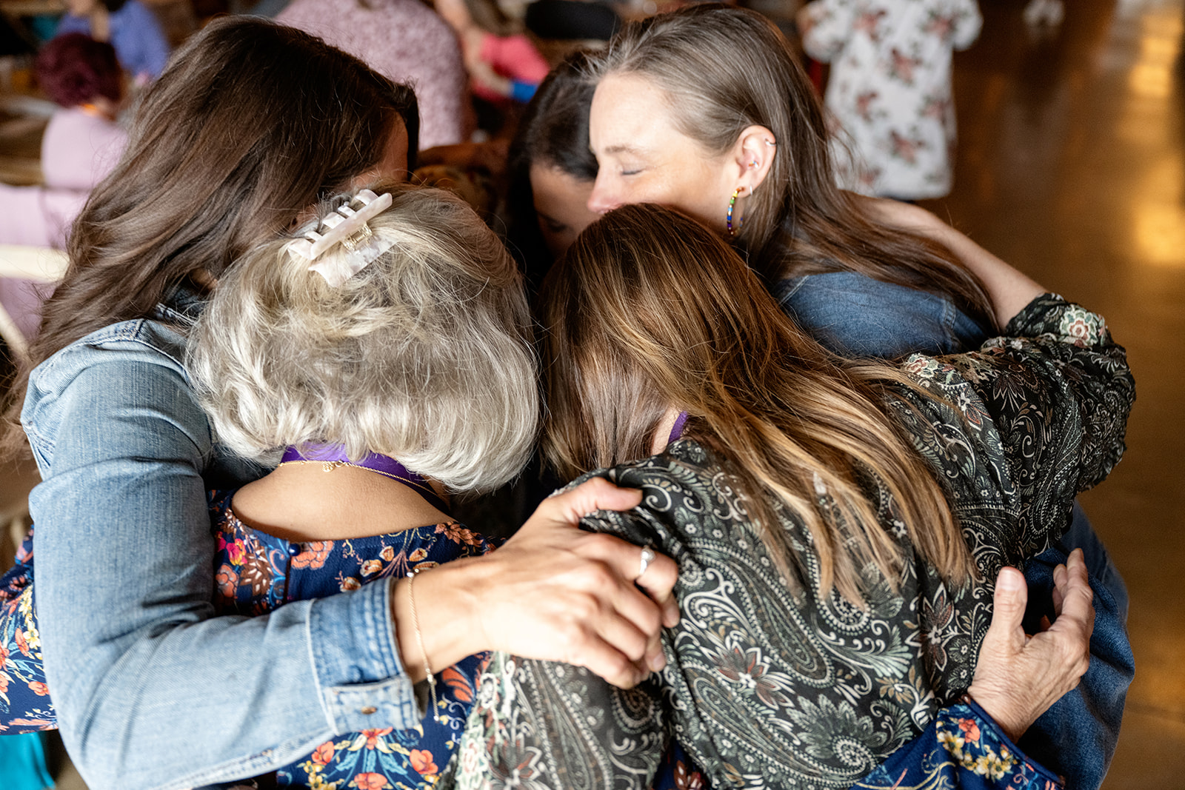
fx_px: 1152
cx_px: 592
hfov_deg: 54.4
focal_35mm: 35
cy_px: 395
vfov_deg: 37.9
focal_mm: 35
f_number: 2.8
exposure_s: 1/160
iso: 1600
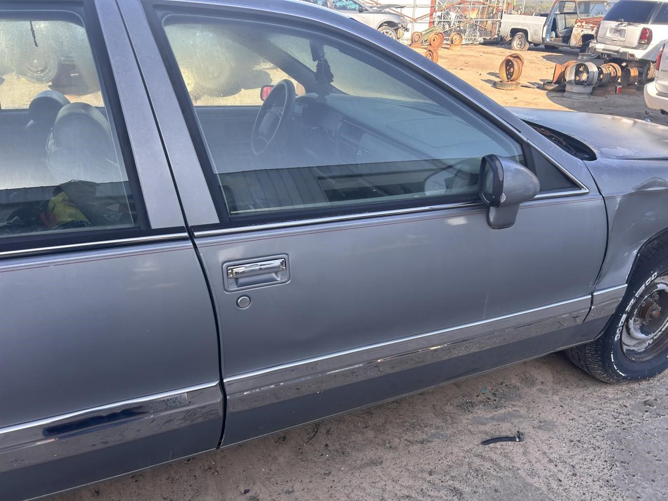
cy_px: 250
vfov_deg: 53.1
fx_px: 502
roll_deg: +0.5
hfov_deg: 67.3
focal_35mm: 26
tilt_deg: -24.8
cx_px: 334
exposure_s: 1/611
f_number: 1.5
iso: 50
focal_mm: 5.7
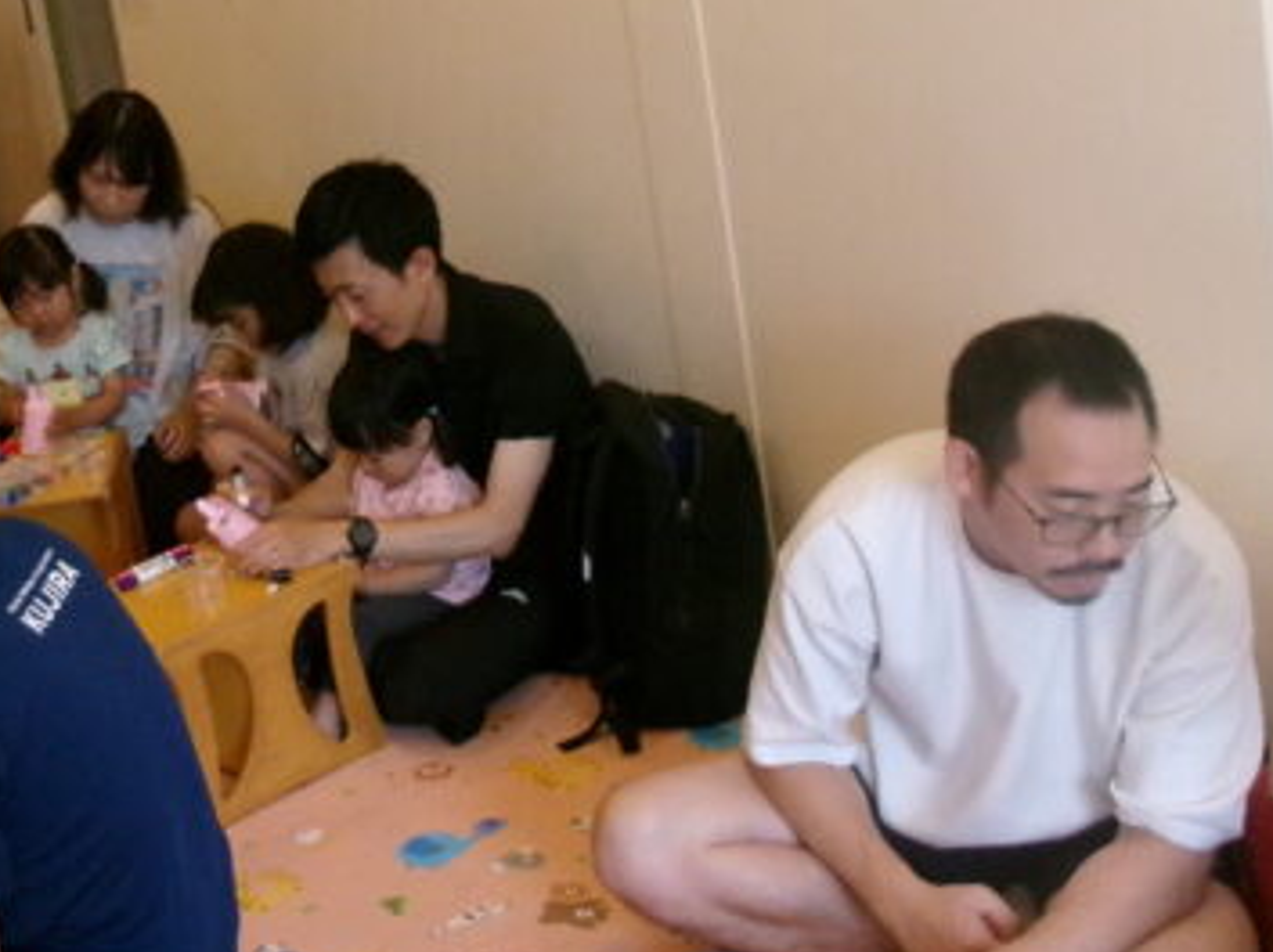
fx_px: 2241
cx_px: 220
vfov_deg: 23.6
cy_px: 195
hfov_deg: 30.8
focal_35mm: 61
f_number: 3.9
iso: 787
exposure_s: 1/125
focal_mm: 5.1
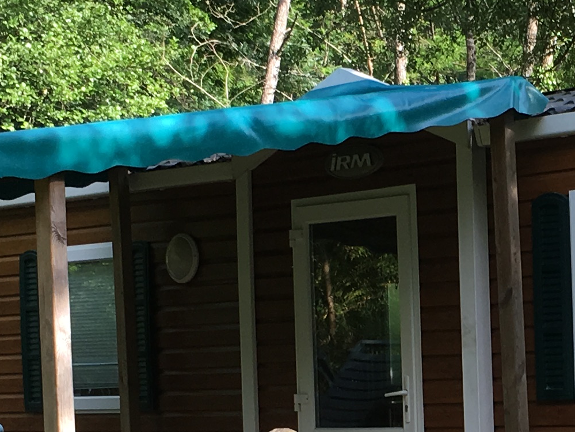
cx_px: 621
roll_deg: +1.2
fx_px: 1944
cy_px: 401
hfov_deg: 16.4
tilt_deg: -1.0
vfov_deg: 12.6
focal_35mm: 117
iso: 25
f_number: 2.2
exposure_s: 1/197
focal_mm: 4.15
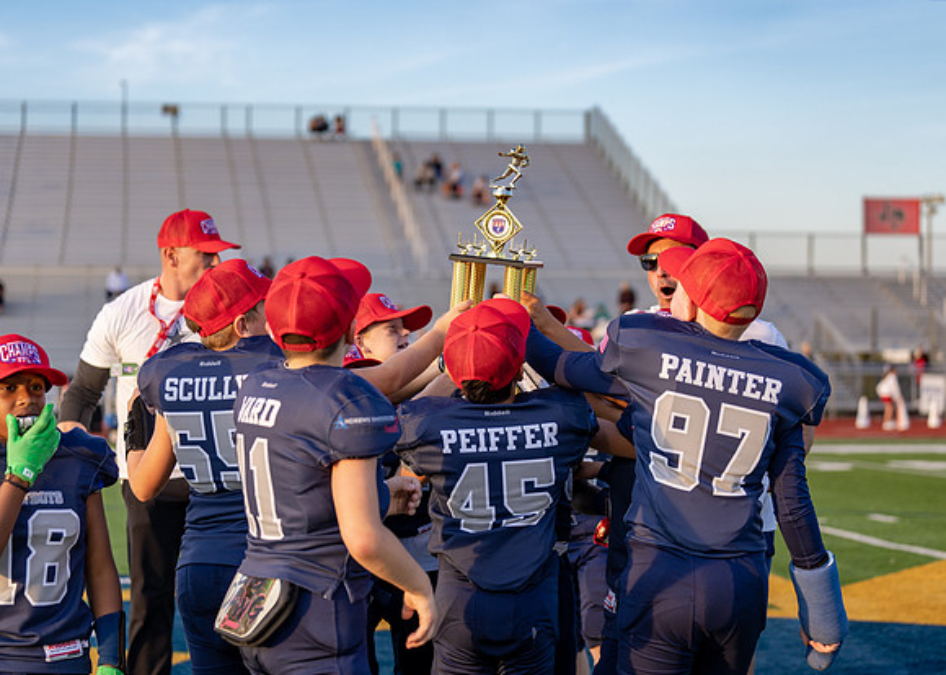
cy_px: 338
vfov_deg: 18.4
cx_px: 473
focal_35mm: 78
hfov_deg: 25.5
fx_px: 2089
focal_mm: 70
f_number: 2.8
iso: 100
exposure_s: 1/400
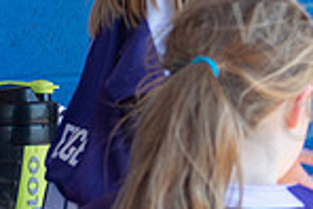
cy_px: -168
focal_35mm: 411
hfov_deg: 4.9
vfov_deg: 3.3
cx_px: 605
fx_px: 3577
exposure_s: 1/200
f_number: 2.8
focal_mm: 70
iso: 100
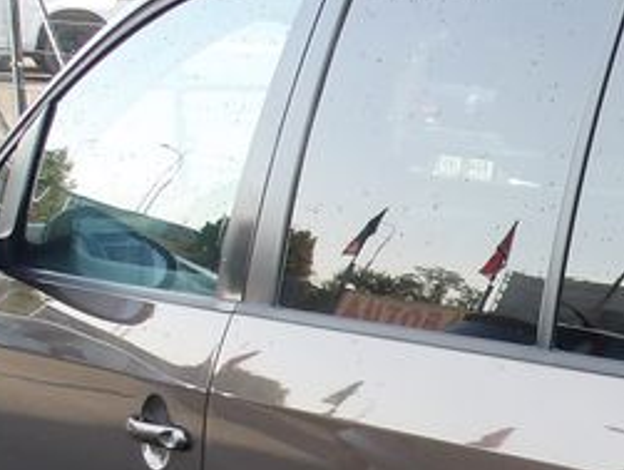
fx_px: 1986
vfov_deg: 13.0
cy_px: 619
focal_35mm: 110
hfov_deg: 16.0
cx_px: 1002
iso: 100
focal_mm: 4.9
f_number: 3
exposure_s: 1/303
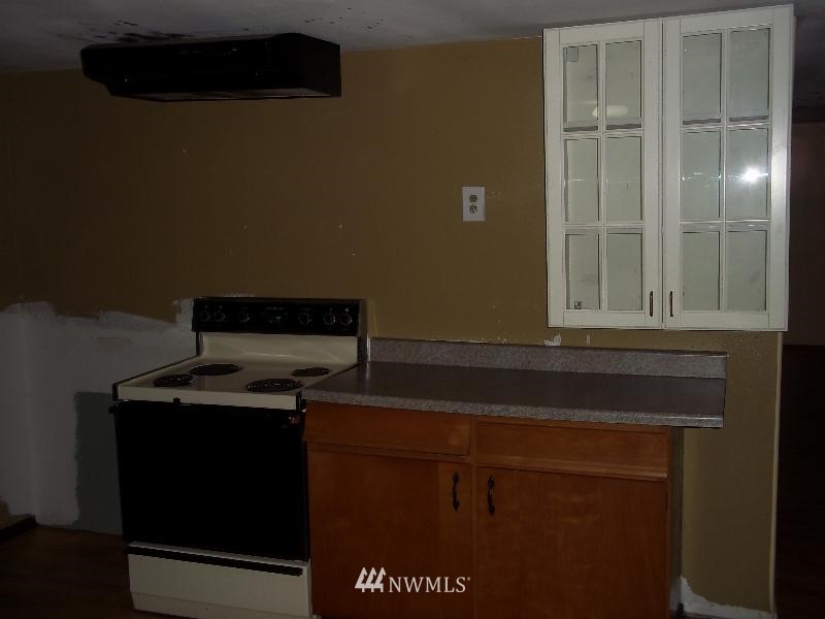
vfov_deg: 39.7
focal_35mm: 36
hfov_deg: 51.4
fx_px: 858
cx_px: 412
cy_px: 310
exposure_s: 1/30
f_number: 3.1
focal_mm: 6.5
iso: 80
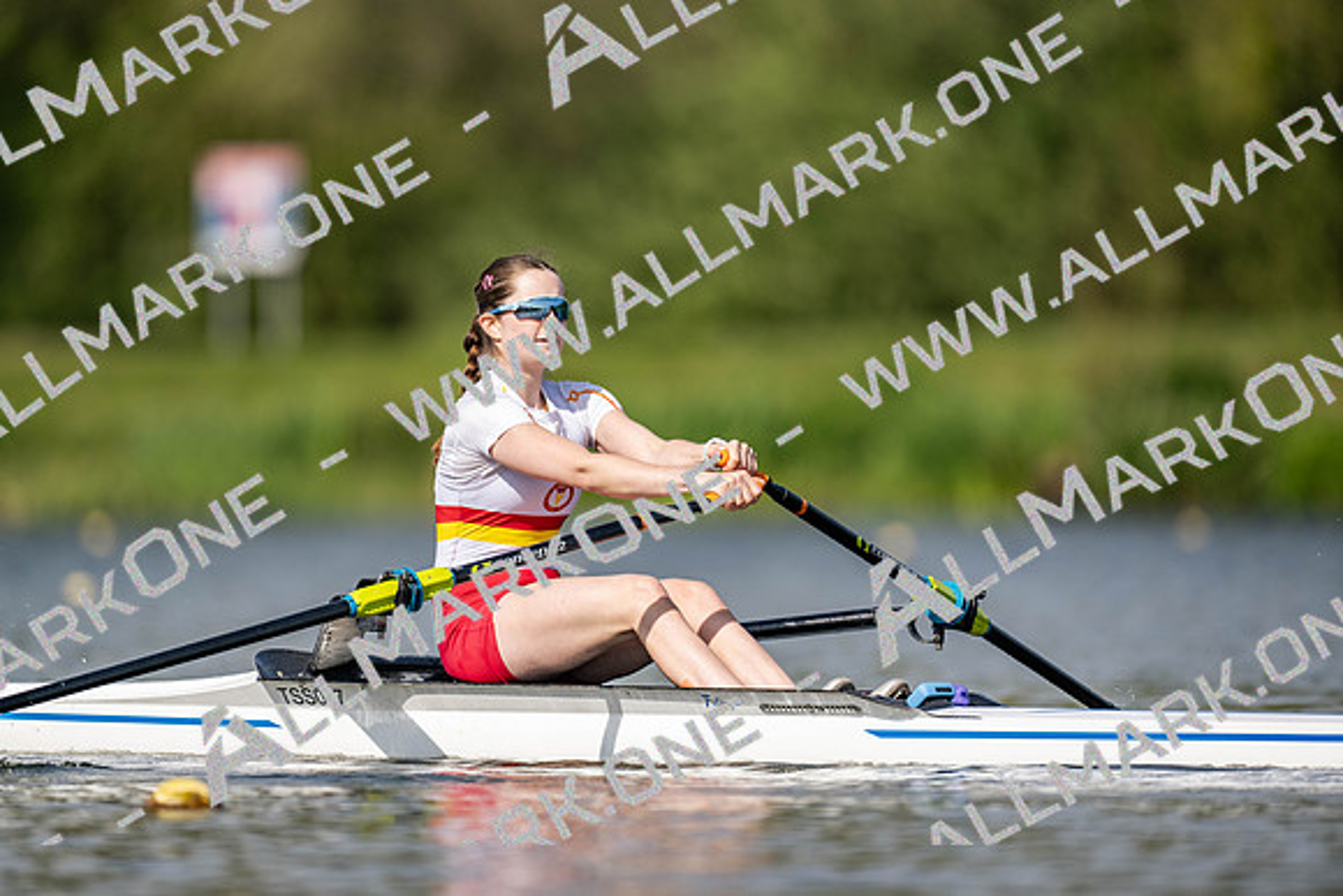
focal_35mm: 600
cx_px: 672
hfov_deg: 3.4
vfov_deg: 2.3
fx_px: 22388
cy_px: 448
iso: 200
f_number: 4
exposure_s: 1/2500
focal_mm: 600
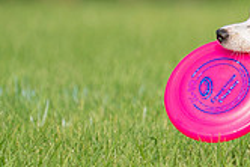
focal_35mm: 1420
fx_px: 9869
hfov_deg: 1.4
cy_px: 2
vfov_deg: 1.0
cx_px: 423
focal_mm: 407
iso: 800
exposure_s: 1/4000
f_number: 6.3
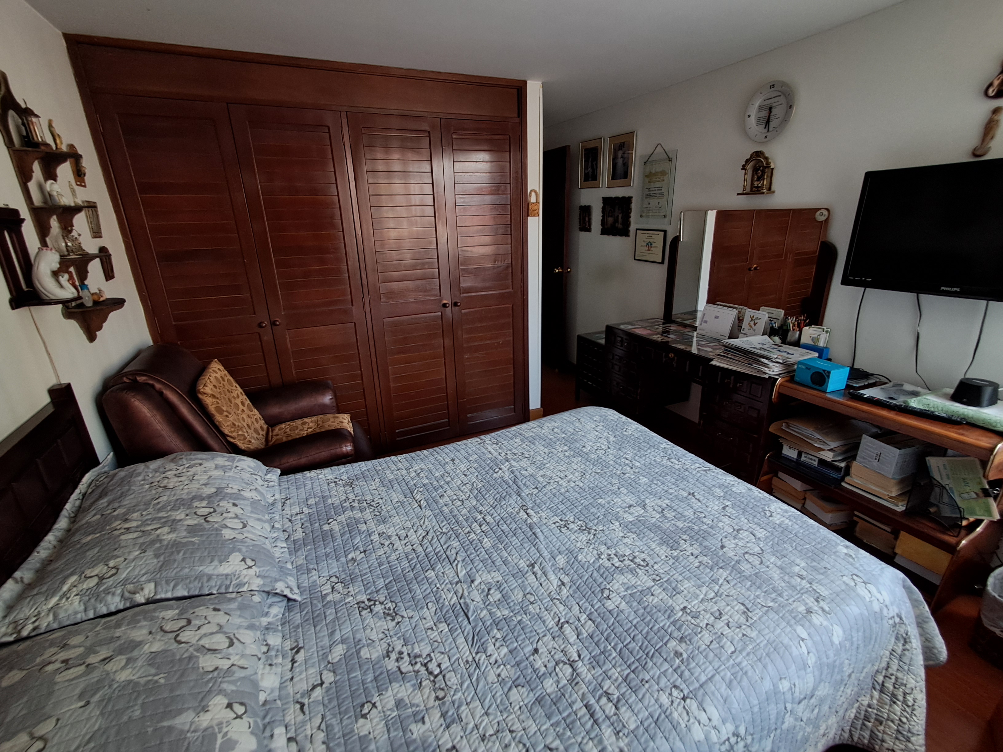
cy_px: 376
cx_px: 502
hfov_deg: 94.5
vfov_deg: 78.1
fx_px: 464
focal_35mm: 16
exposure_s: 1/30
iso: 100
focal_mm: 1.64
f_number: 2.2
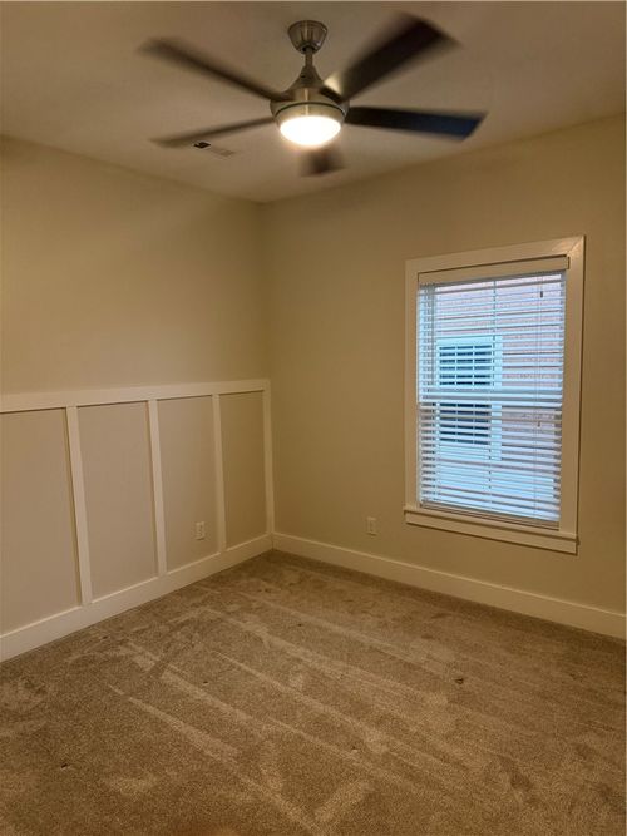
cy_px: 418
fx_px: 580
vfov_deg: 71.6
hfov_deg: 56.8
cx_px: 314
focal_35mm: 24
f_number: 1.78
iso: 250
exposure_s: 1/60
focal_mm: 6.76
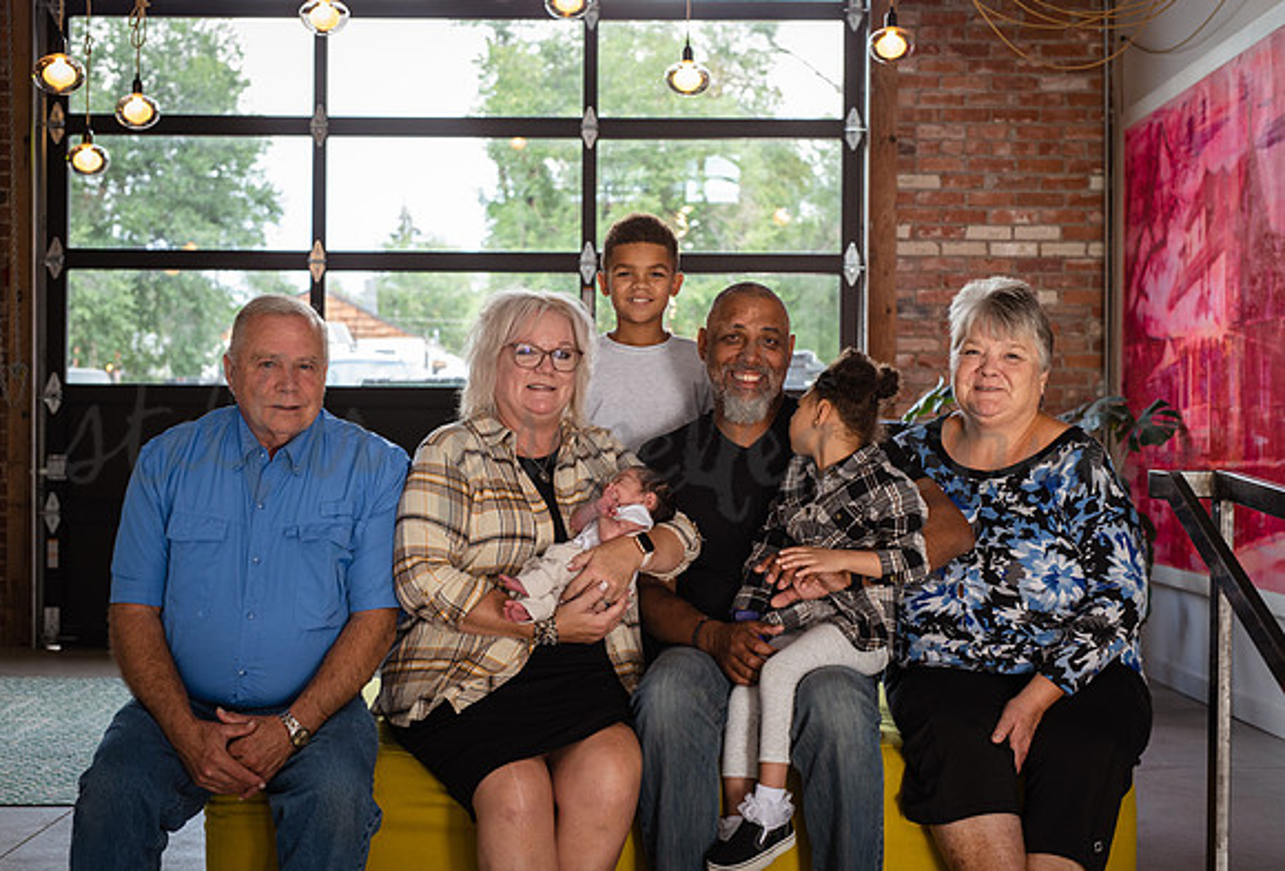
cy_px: 429
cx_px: 622
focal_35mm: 51
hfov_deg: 38.5
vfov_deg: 26.6
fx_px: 1842
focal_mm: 50
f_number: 5
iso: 1600
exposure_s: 1/125
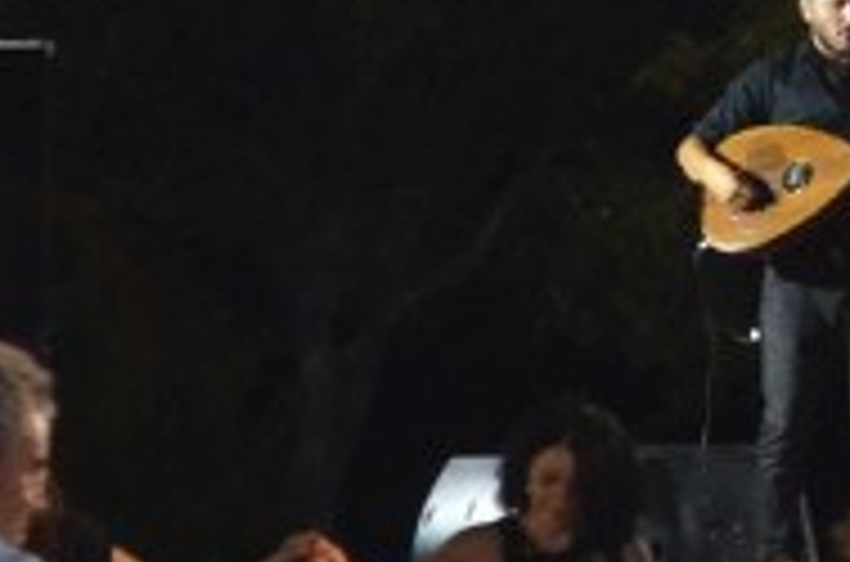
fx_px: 10544
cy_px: -54
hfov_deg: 4.6
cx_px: 1610
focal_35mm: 448
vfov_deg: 3.1
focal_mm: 55
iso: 3200
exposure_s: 1/60
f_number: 7.1
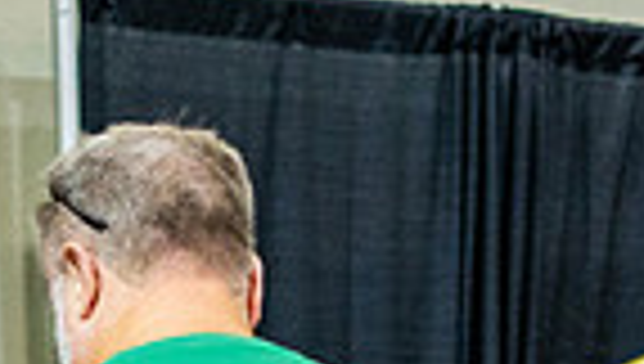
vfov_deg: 4.5
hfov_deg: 8.2
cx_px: -6
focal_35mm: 261
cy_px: 981
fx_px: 4464
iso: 2000
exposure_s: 1/320
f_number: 2.5
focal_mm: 50
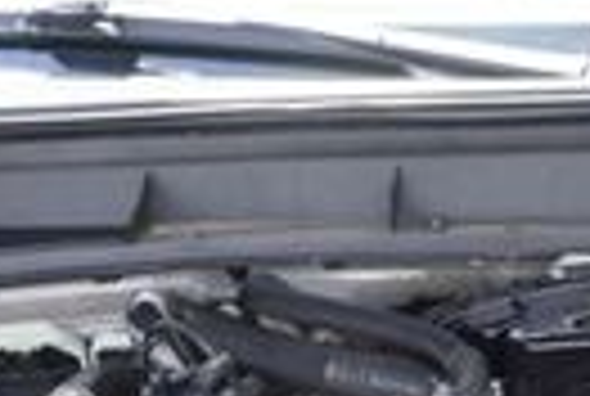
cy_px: 590
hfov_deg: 16.5
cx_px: 757
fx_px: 1922
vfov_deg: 11.3
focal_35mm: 117
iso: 100
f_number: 4.5
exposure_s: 1/80
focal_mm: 16
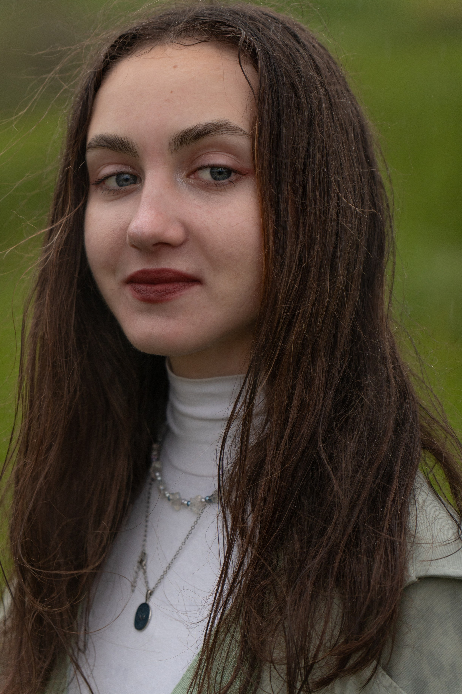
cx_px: 208
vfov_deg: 17.6
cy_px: 328
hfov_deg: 11.8
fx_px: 2233
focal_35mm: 116
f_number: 2.8
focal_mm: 70
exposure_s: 1/320
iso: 320
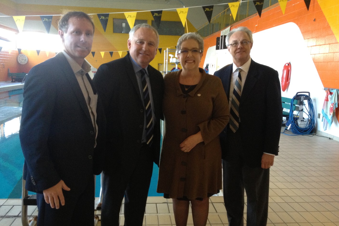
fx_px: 348
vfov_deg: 35.9
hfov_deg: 51.9
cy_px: 128
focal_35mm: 37
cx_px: 170
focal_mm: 4.28
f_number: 2.4
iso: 250
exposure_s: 1/20
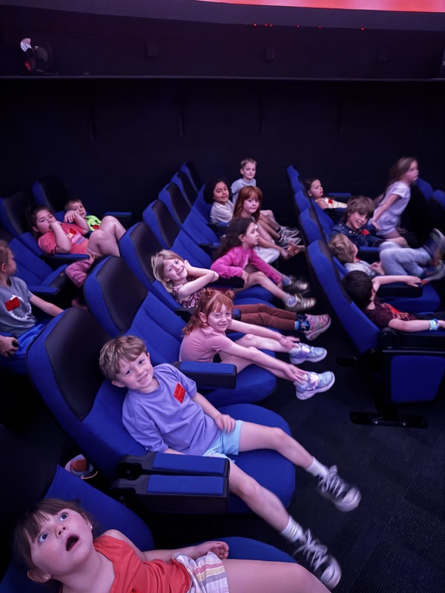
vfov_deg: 71.6
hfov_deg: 56.8
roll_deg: +0.1
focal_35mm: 24
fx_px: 411
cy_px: 296
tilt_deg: -27.7
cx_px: 222
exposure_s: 1/9
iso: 2500
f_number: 1.78
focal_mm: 6.76
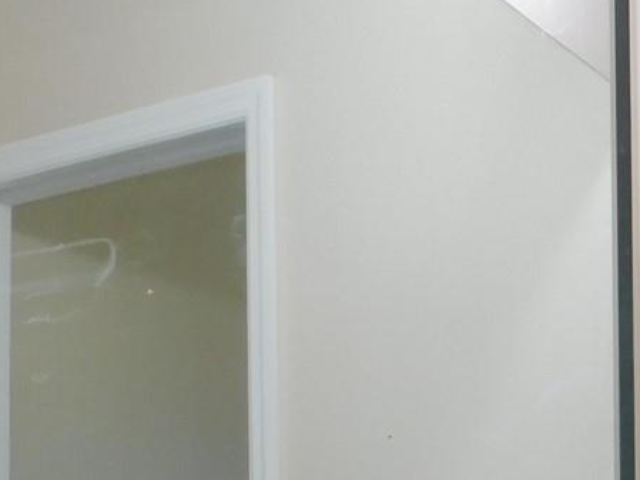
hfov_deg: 23.4
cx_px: 542
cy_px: 563
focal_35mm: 82
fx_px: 1516
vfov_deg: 17.2
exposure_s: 1/60
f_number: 3
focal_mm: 4
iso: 125
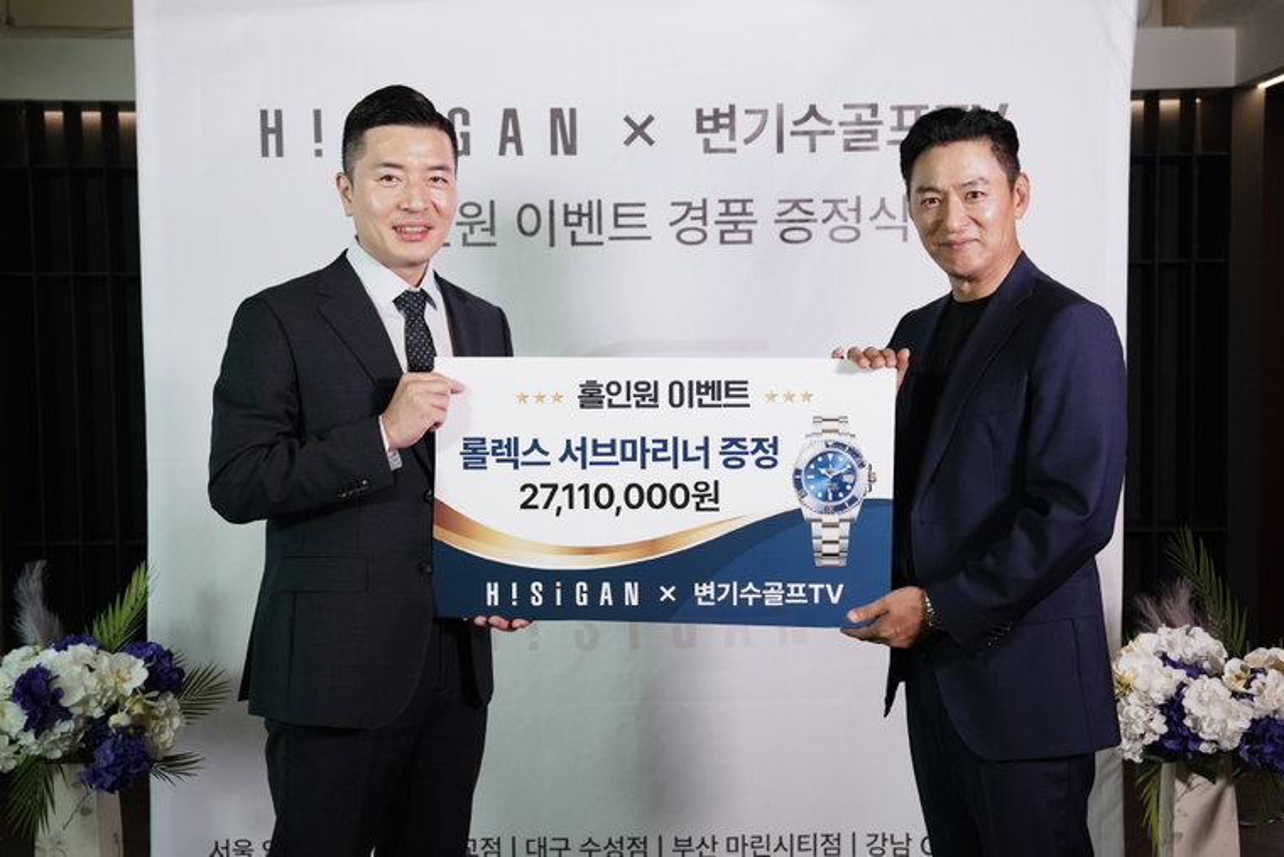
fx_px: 1498
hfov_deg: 46.4
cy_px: 428
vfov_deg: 31.9
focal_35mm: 42
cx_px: 642
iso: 800
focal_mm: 42
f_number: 5
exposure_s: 1/250
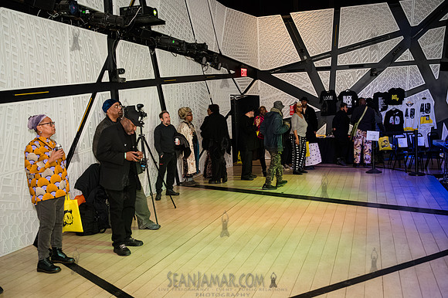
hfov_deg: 54.5
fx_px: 435
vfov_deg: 37.8
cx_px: 224
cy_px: 149
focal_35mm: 35
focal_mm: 35
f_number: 3.5
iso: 10000
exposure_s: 1/400
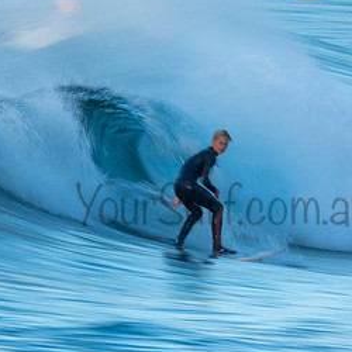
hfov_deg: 1.2
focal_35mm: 1479
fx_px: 17015
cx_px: 221
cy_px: 192
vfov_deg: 1.2
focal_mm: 500
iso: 100
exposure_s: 1/20
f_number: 22
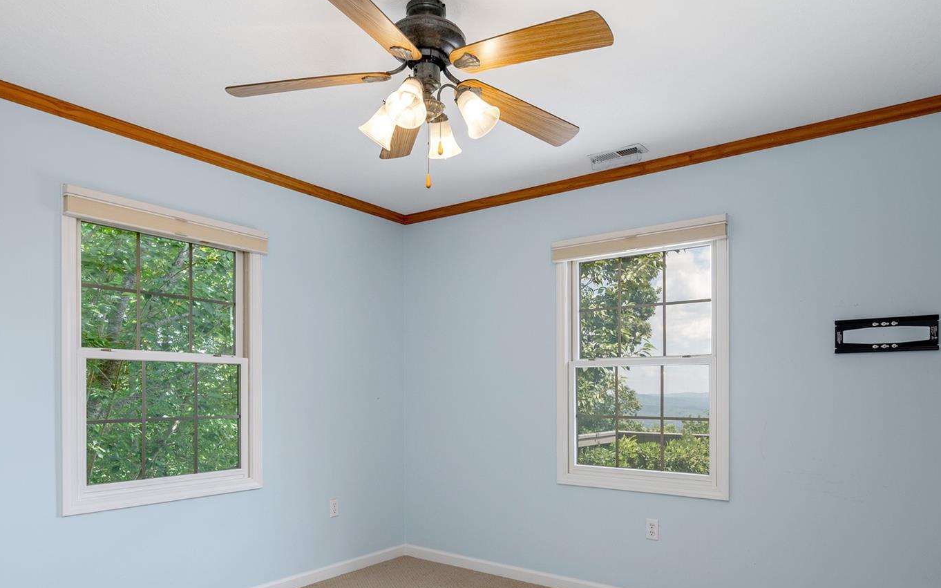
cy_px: 399
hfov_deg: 75.3
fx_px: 609
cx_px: 479
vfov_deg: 50.4
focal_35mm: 24
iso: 320
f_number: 7.1
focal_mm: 15.5
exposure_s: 1/60
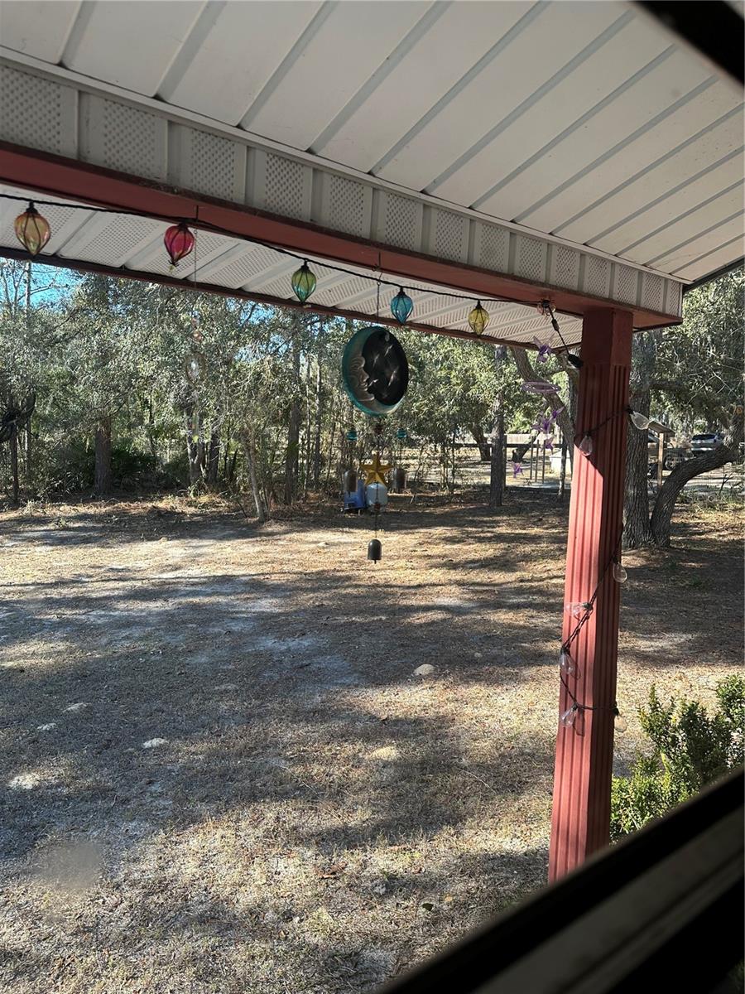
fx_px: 689
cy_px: 497
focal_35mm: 24
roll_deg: -3.1
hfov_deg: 56.8
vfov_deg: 71.6
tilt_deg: -3.7
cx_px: 372
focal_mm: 6.86
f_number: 1.78
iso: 80
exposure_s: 1/406
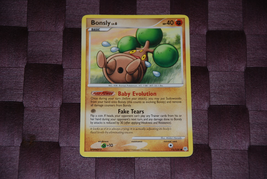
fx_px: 1058
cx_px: 134
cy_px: 90
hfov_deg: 14.4
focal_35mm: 142
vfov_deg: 9.7
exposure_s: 1/60
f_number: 5.6
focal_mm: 95
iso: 200
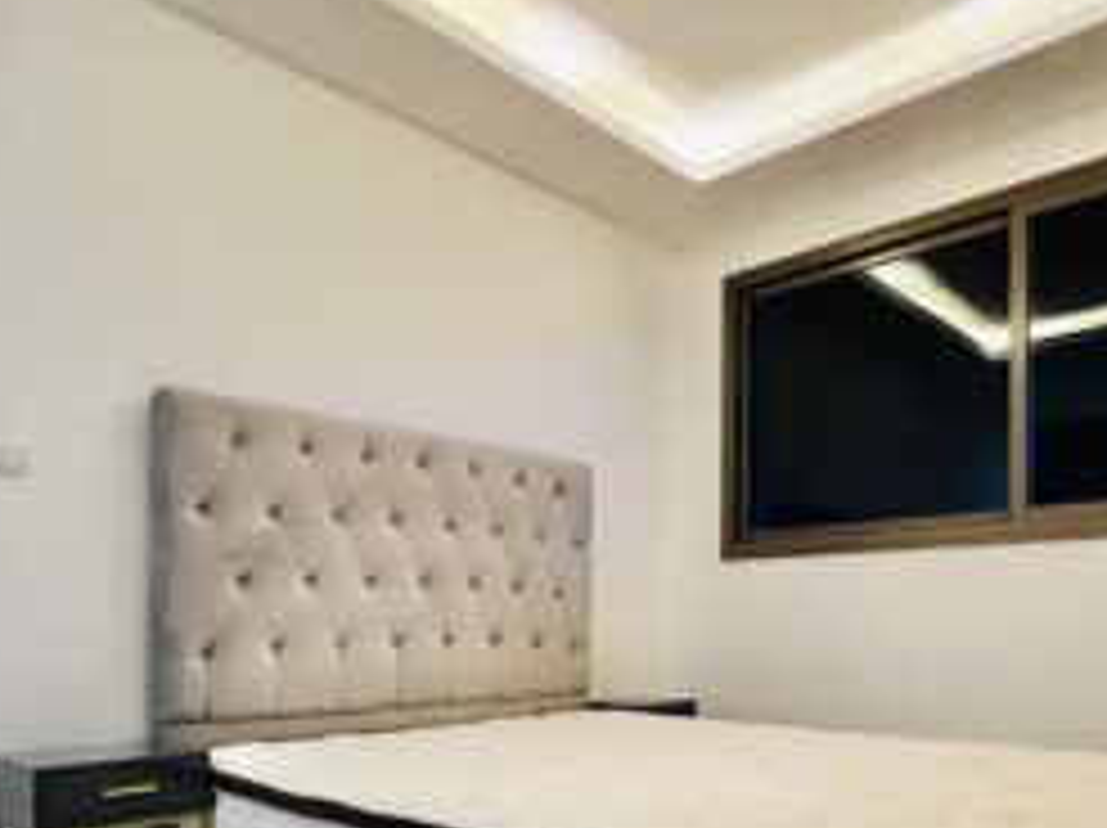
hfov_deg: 65.4
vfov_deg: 48.8
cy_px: 644
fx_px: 863
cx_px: 572
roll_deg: +0.4
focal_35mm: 27
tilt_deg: -0.8
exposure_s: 1/50
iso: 500
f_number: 1.8
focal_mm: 1.57
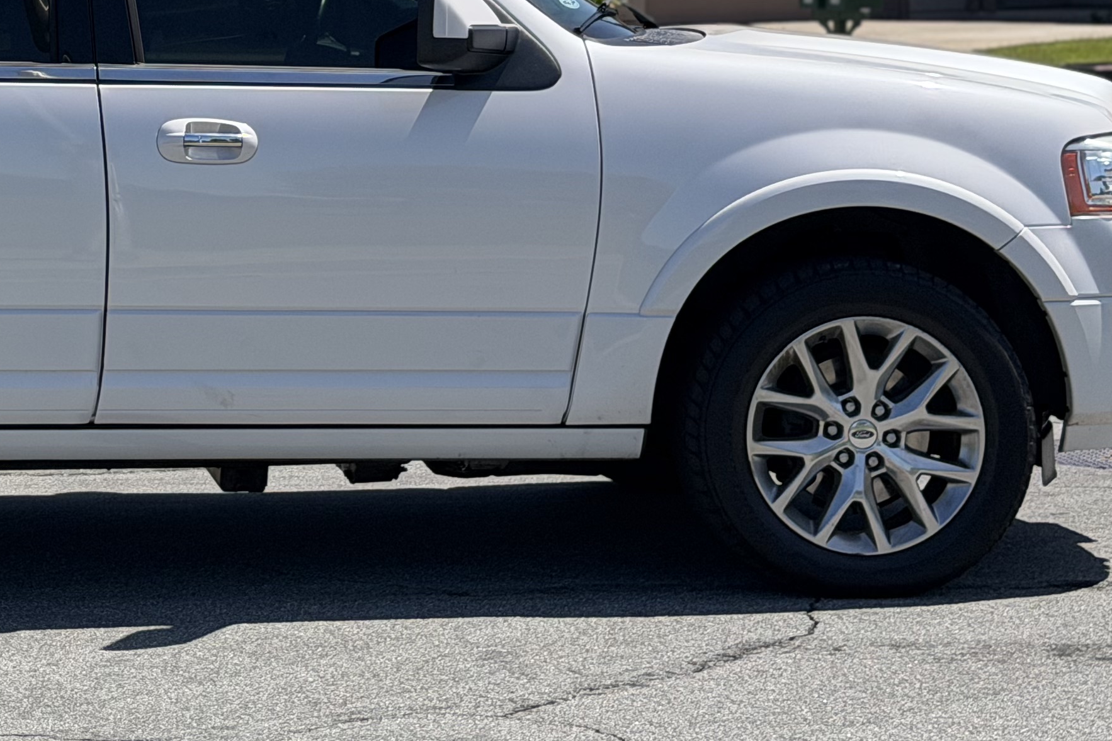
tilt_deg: -1.5
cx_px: 42
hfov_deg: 17.6
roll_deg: +0.6
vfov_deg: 11.9
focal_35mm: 114
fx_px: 3521
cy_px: 66
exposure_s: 1/5587
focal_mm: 6.76
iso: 80
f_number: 1.78
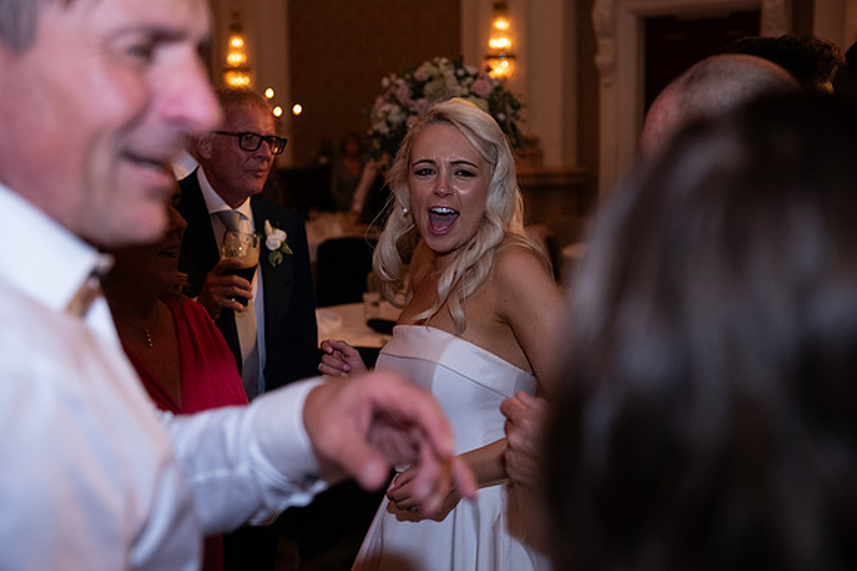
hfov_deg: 39.6
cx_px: 428
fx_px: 1191
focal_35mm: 50
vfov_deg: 27.0
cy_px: 286
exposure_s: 1/160
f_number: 3.5
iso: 1250
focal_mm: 50
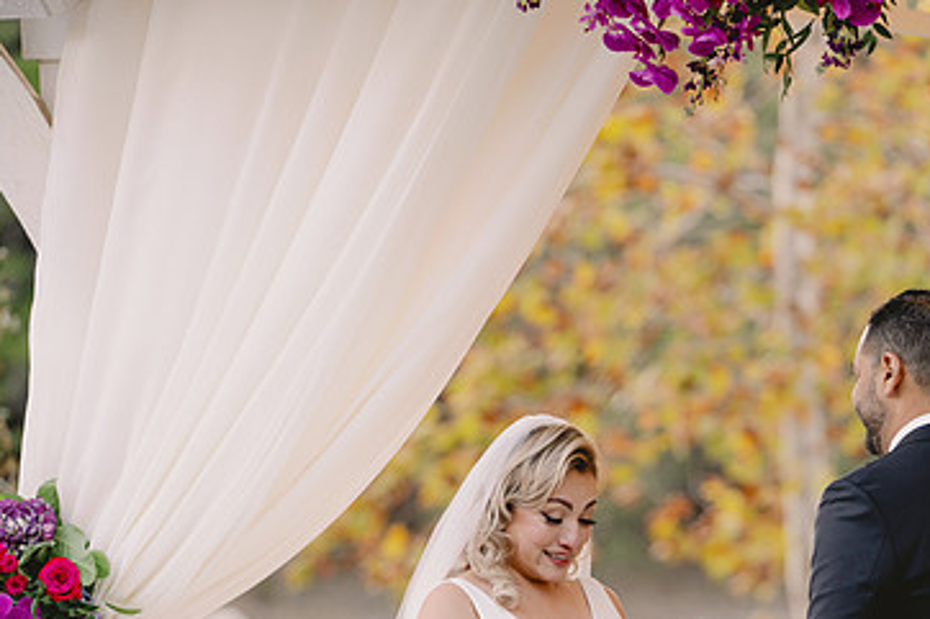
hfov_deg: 6.7
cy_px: 476
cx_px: 557
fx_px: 7953
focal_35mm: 308
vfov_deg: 4.5
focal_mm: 192
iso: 800
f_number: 3.2
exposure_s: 1/320
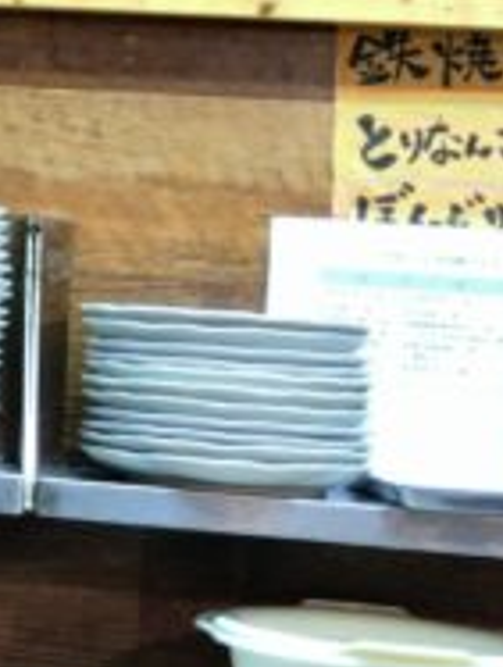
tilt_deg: +3.9
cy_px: 86
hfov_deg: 8.5
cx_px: -888
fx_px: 2954
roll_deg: -3.9
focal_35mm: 153
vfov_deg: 12.8
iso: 80
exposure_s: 1/30
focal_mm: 3.99
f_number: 1.8
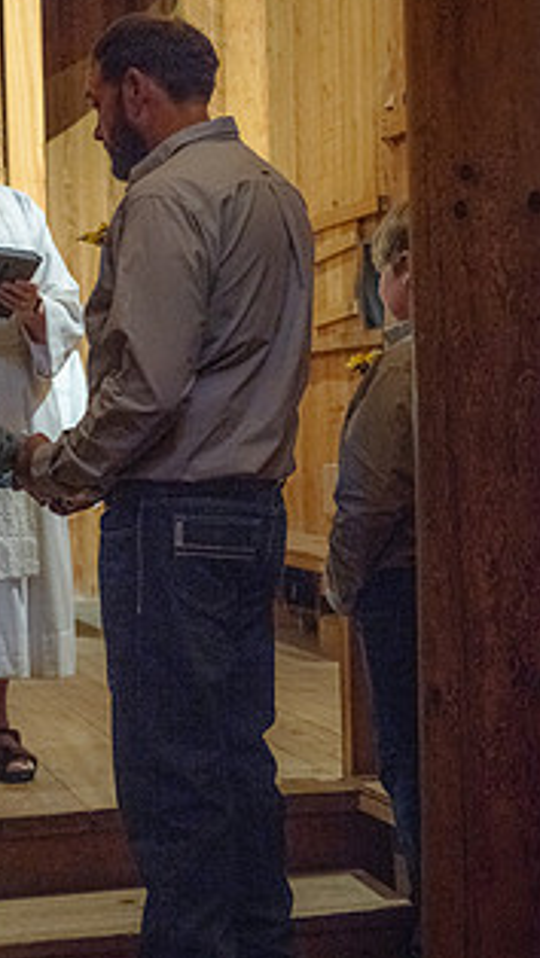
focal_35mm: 75
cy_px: 470
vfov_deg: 28.2
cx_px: 122
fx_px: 1906
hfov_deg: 16.0
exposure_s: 1/125
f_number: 4
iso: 5000
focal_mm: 50
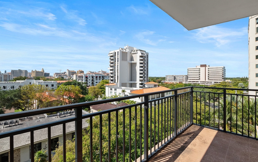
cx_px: 135
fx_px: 112
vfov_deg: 71.1
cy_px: 88
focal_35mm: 16
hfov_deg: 97.8
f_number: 8
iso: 200
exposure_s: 1/640
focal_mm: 10
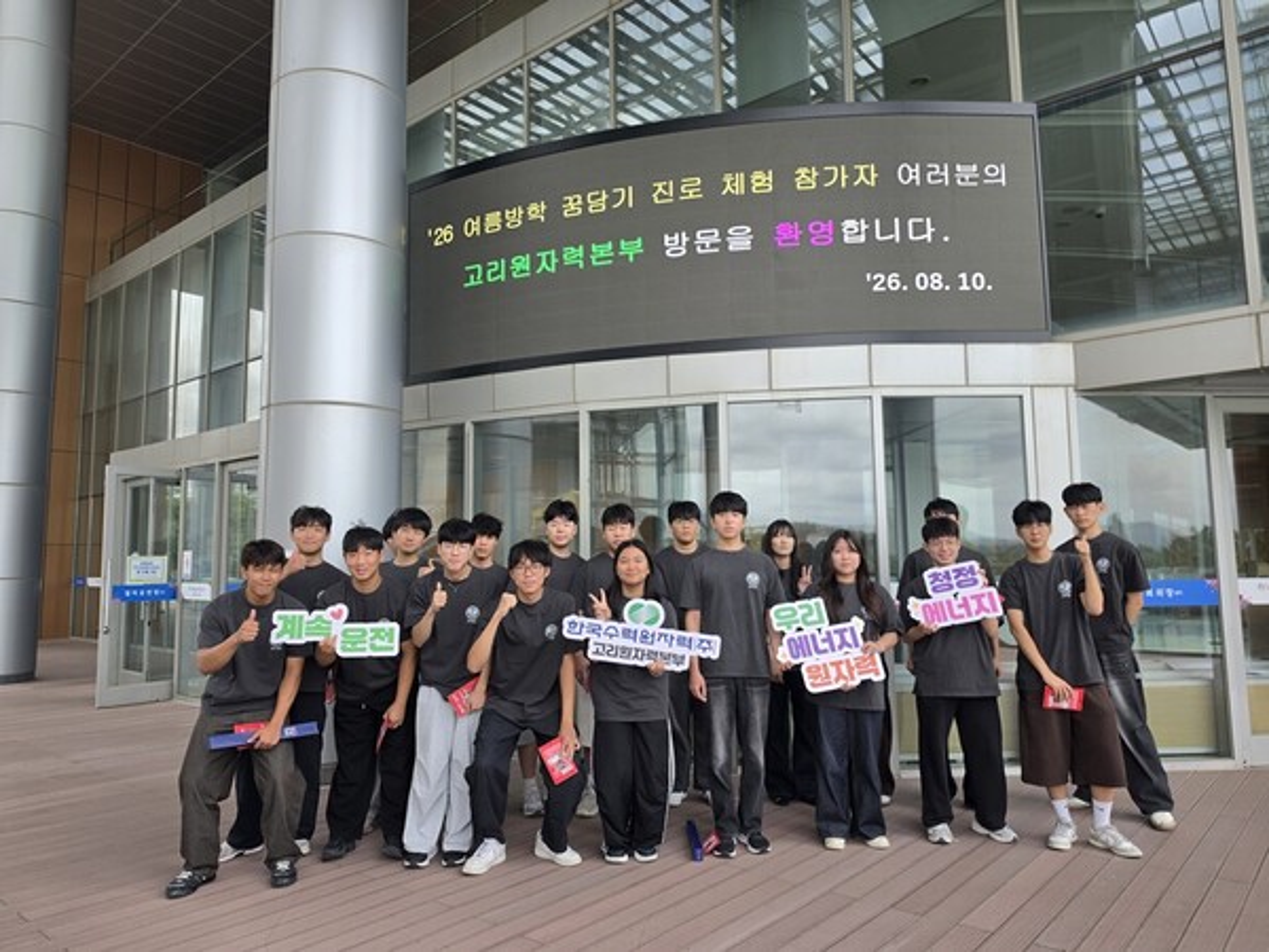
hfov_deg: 73.9
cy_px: 476
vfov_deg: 58.9
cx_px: 634
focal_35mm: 23
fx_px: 843
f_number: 1.4
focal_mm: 6.5
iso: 10
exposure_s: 1/221
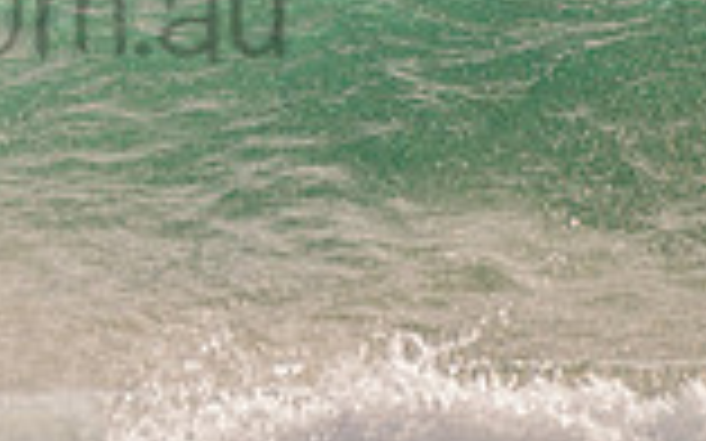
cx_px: -221
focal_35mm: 2301
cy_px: -73
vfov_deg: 0.6
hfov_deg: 0.9
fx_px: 44257
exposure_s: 1/2000
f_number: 5.6
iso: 160
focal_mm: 500
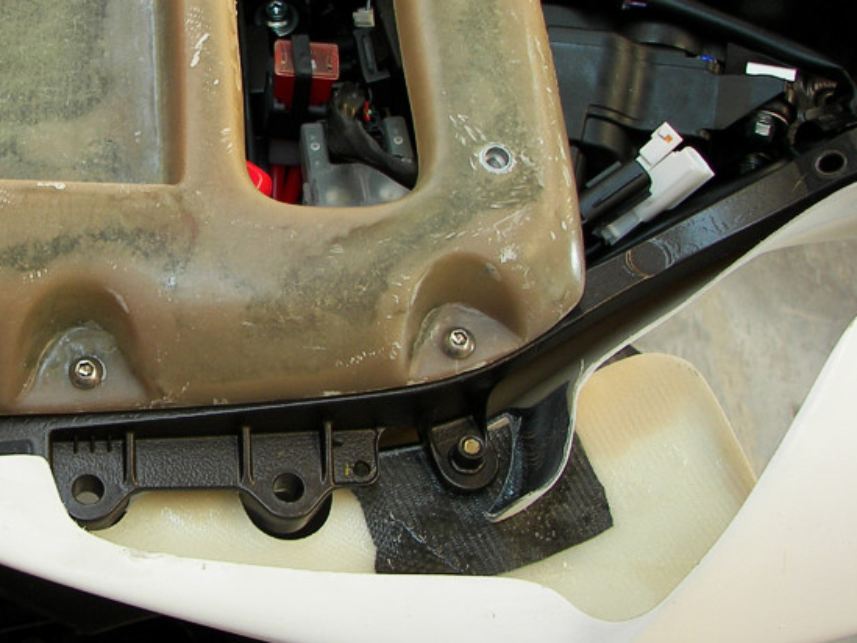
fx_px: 1461
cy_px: 160
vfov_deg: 24.5
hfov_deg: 31.8
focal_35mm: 59
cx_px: 169
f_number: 2.8
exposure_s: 1/15
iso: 50
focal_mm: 6
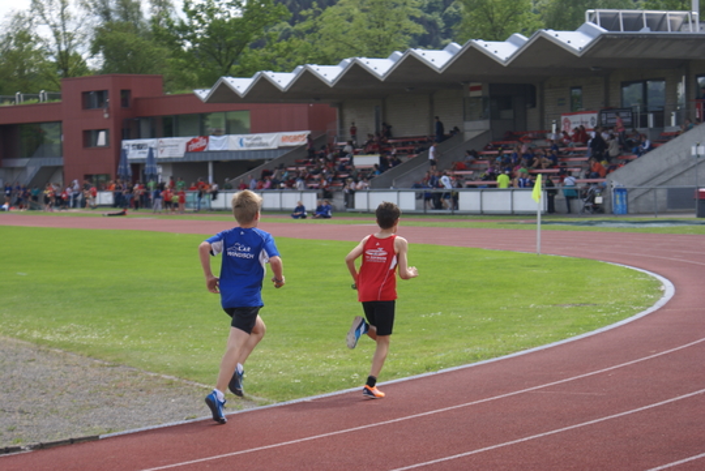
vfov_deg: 13.1
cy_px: 236
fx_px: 2058
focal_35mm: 105
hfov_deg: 19.4
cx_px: 352
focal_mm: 70
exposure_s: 1/250
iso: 100
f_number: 6.3
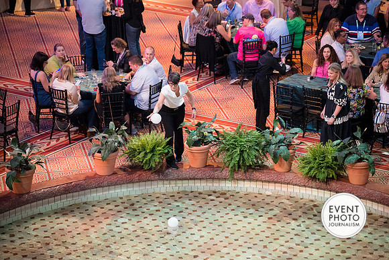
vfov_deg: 10.3
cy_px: 130
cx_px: 194
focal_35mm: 133
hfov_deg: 15.4
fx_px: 1439
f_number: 2.8
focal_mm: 128
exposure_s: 1/125
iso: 3200
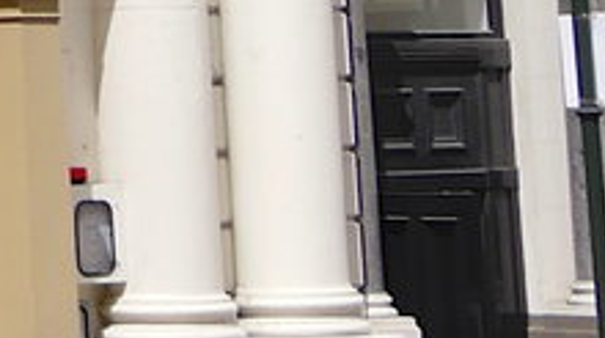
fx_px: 4325
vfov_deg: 4.2
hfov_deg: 7.6
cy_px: -863
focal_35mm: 270
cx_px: -688
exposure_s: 1/1300
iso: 200
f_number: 5.6
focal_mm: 17
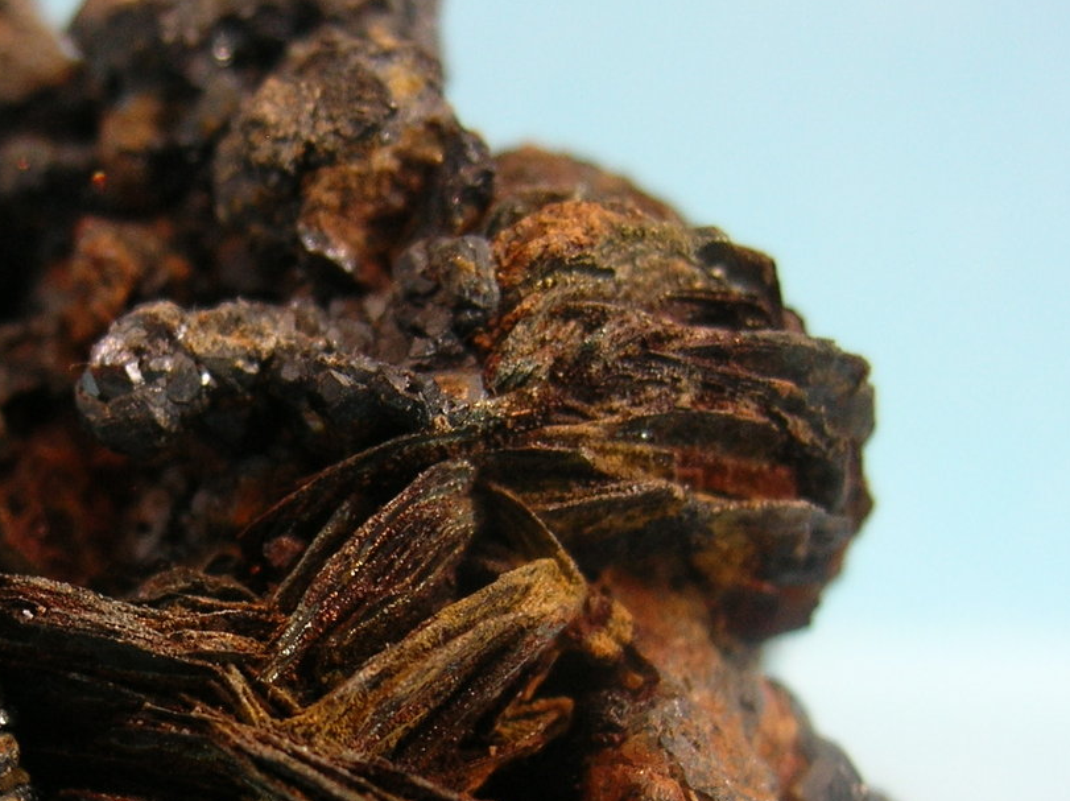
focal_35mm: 71
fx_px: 2193
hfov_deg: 26.7
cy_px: 763
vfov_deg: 20.2
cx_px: 157
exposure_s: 1/9.2
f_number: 2.7
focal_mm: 6
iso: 50
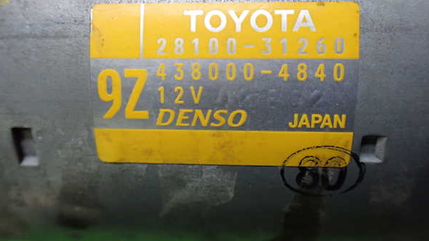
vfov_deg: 35.6
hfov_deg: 59.5
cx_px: 213
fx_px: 375
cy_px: 109
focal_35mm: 33
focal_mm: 5.4
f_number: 2.3
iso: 800
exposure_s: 1/60
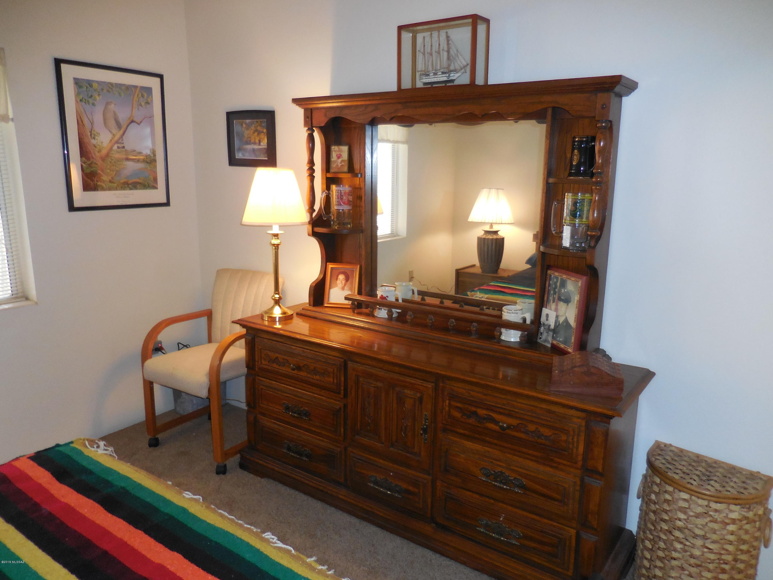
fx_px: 558
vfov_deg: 54.9
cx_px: 386
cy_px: 290
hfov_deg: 69.4
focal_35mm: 25
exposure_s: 1/25
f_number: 3.3
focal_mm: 4.5
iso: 280
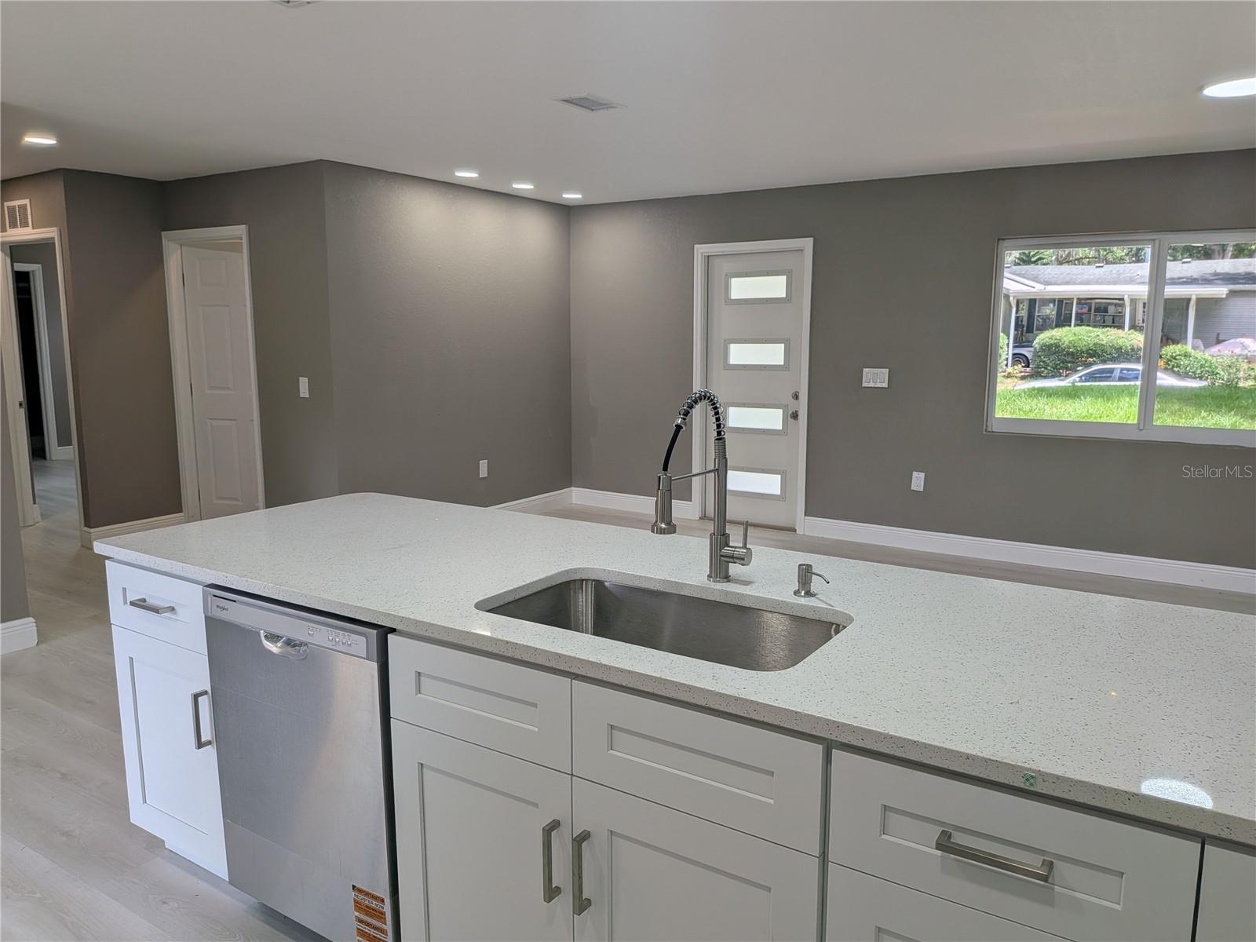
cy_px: 471
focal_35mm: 24
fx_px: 871
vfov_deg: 56.8
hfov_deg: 71.6
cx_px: 628
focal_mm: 4.53
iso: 27
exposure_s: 1/846
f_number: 1.7
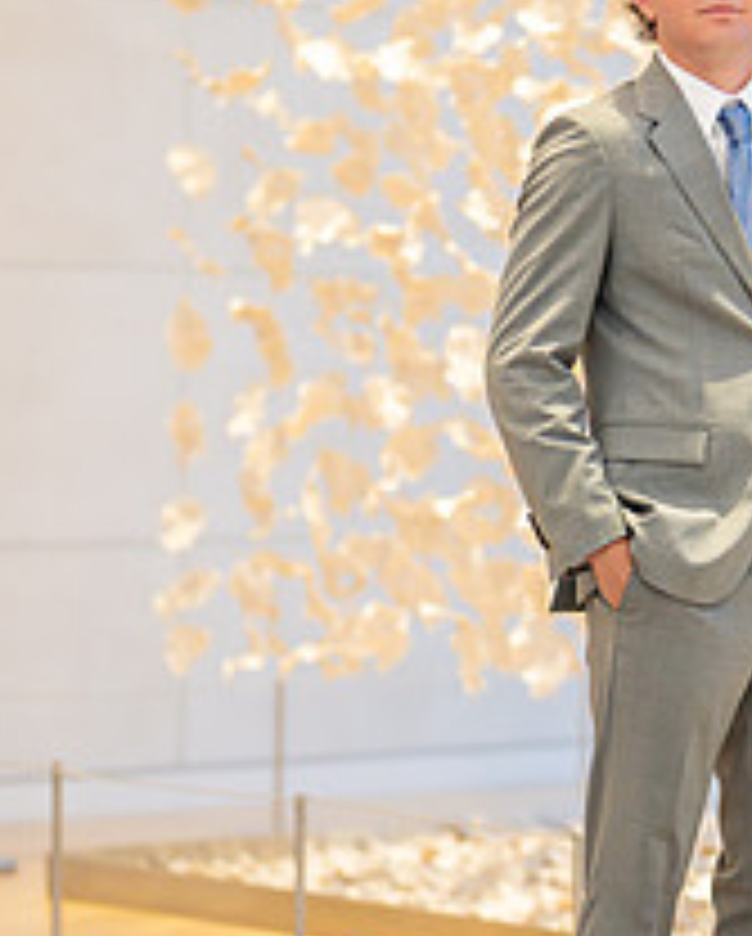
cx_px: 731
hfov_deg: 9.8
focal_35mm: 157
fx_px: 4358
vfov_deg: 12.3
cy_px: 520
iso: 1000
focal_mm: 50
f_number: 1.2
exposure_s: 1/640
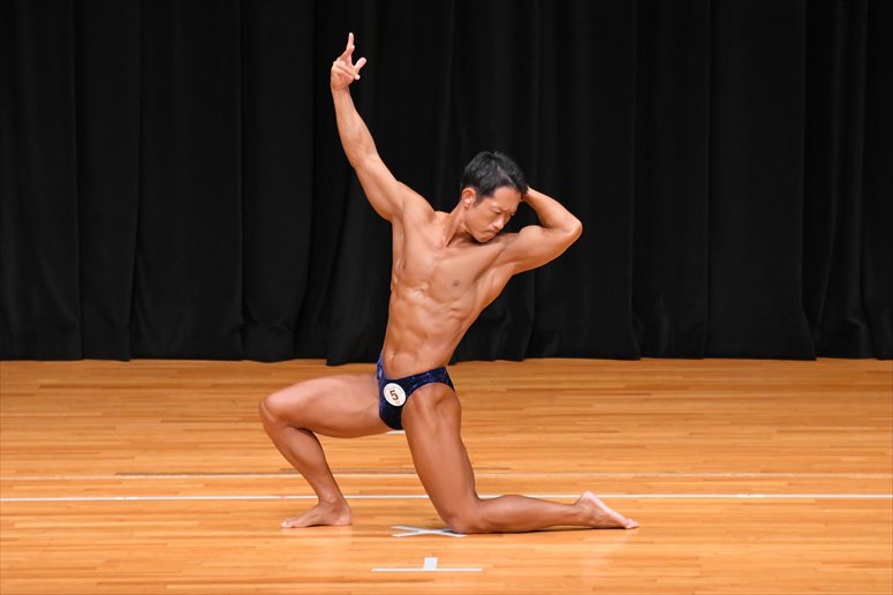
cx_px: 446
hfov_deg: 6.9
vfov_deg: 4.6
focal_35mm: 300
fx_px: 7438
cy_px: 298
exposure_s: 1/400
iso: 4000
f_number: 5.6
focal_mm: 200
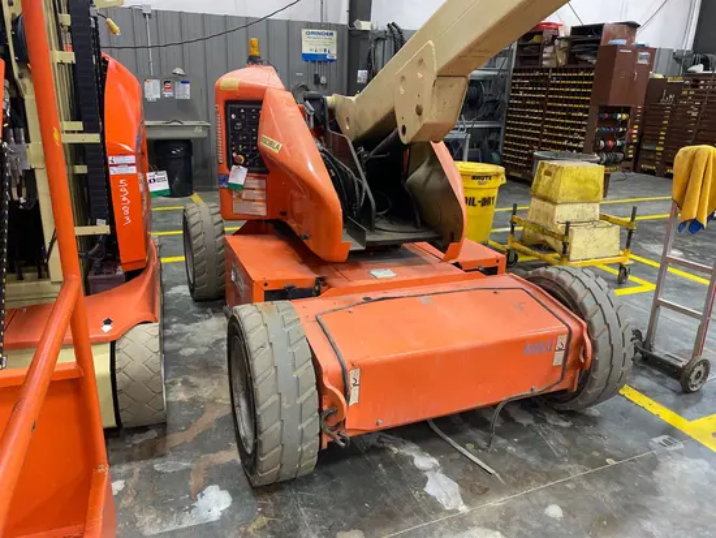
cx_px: 358
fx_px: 538
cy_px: 269
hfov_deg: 67.3
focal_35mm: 26
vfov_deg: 53.1
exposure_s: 1/60
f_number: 1.8
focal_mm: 4.25
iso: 500
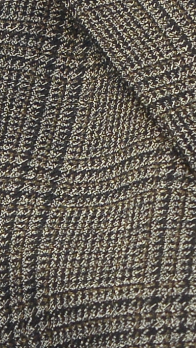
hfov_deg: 0.9
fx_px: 12301
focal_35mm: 1333
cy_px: -162
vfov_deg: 1.6
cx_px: 390
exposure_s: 1/125
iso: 800
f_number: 4
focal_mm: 120
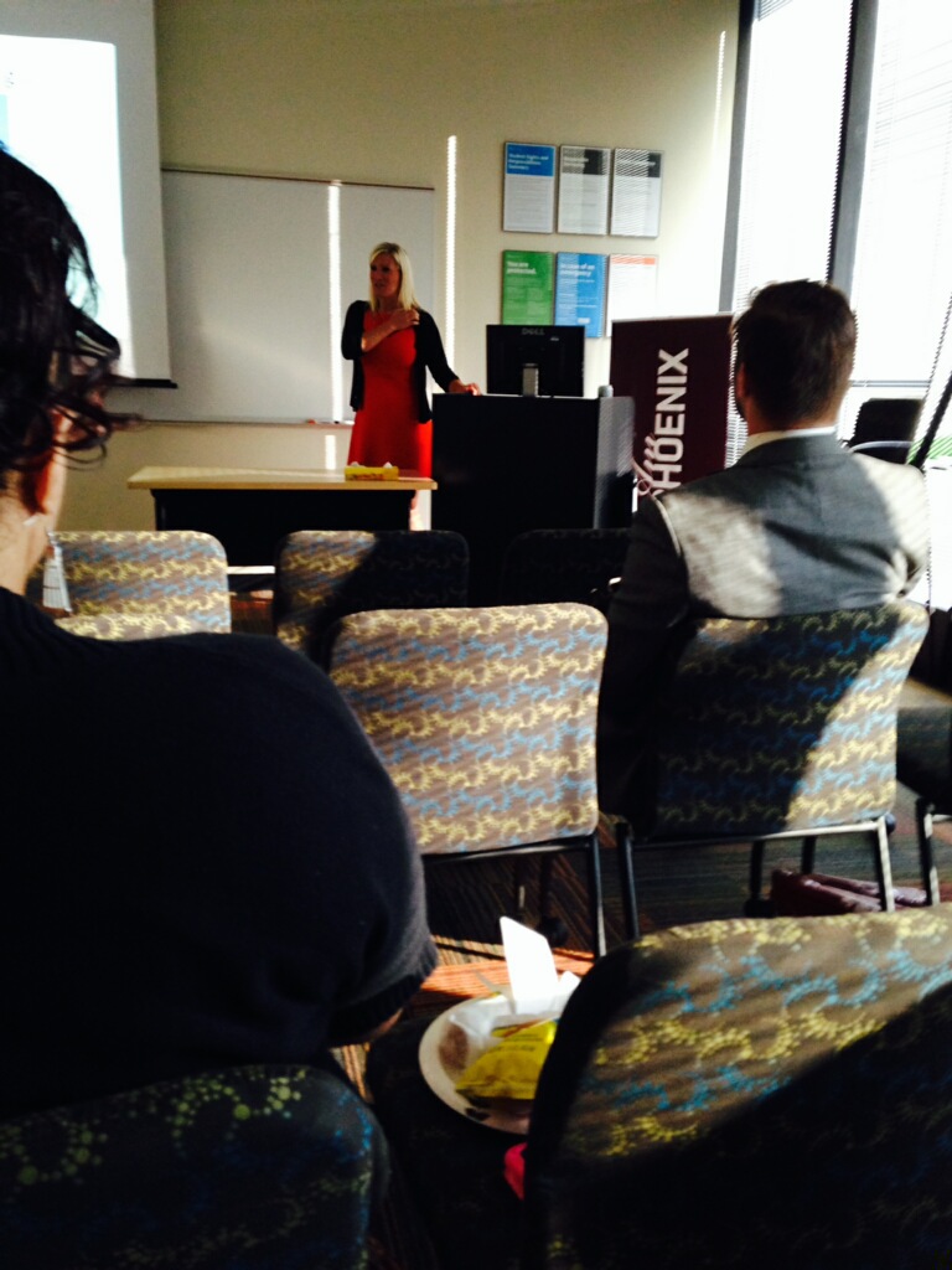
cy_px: 635
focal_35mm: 33
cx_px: 476
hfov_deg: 42.9
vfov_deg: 55.4
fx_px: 1210
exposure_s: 1/20
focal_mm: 4.12
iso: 200
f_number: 2.4
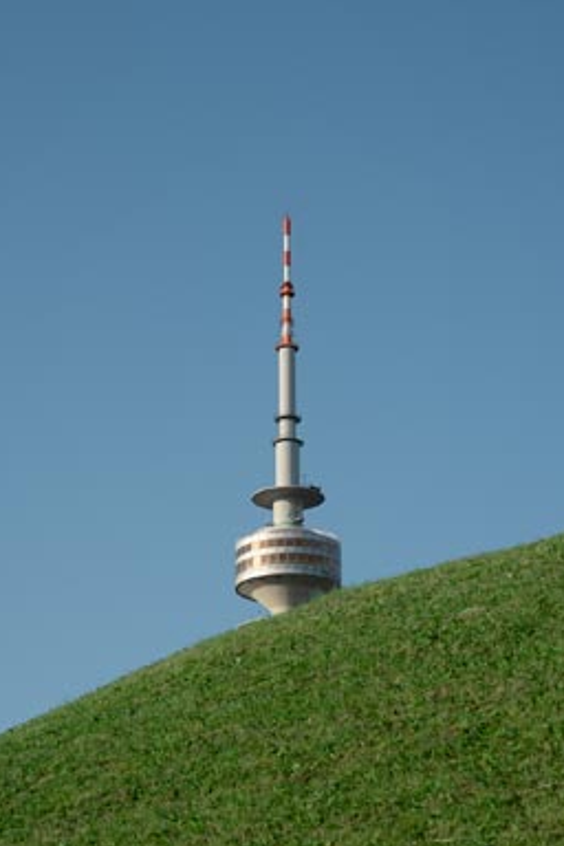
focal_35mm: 73
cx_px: 285
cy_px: 419
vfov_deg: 27.7
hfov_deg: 18.7
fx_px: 1715
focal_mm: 70
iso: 320
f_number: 6.3
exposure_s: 1/1600
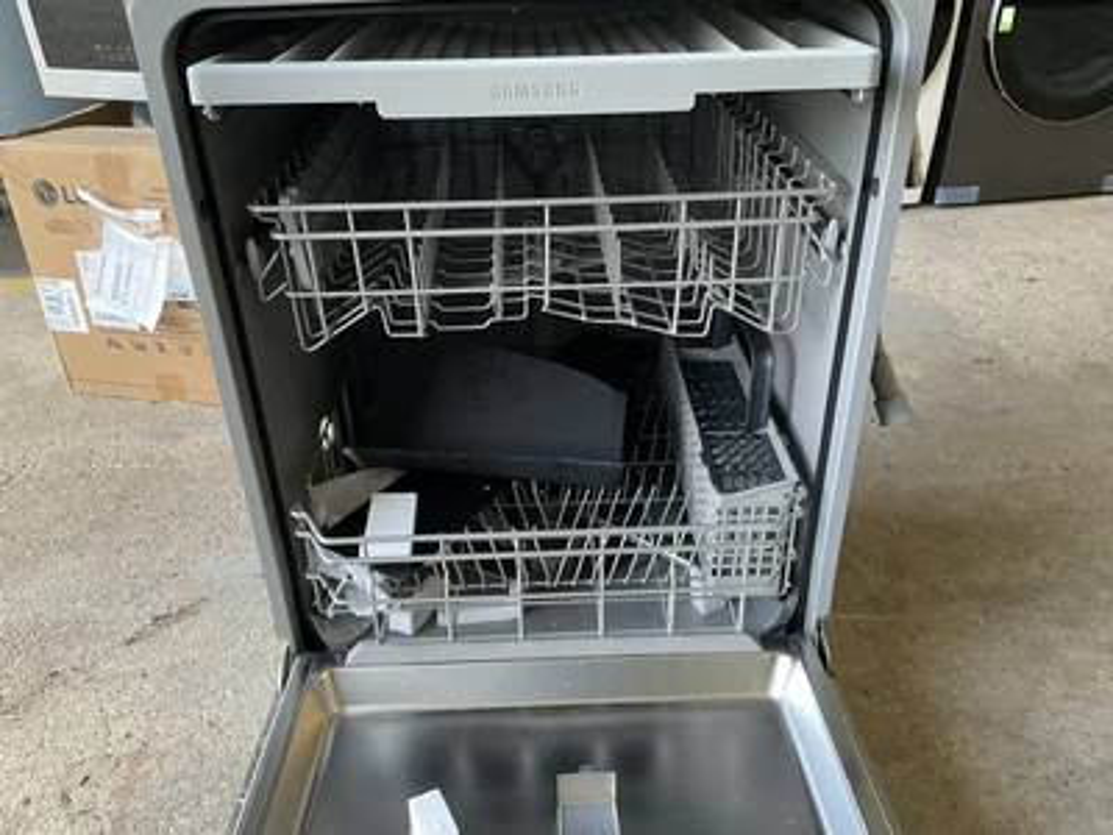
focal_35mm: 29
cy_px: 418
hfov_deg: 61.7
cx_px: 556
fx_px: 932
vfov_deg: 48.2
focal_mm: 3
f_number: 1.8
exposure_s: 1/60
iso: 160
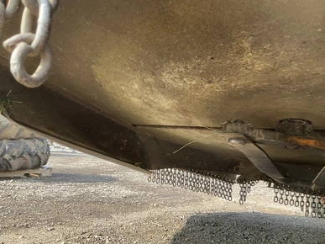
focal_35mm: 30
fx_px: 282
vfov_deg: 46.8
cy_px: 124
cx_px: 167
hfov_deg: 60.0
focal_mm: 3
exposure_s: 1/122
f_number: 1.8
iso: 20
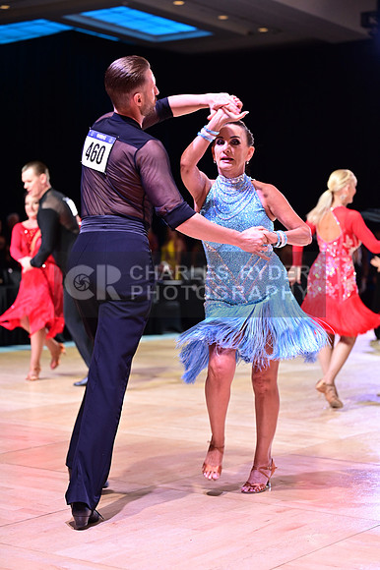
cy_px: 285
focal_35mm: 70
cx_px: 190
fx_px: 1110
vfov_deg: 28.9
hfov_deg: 19.4
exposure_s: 1/200
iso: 1000
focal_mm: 70
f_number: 2.8
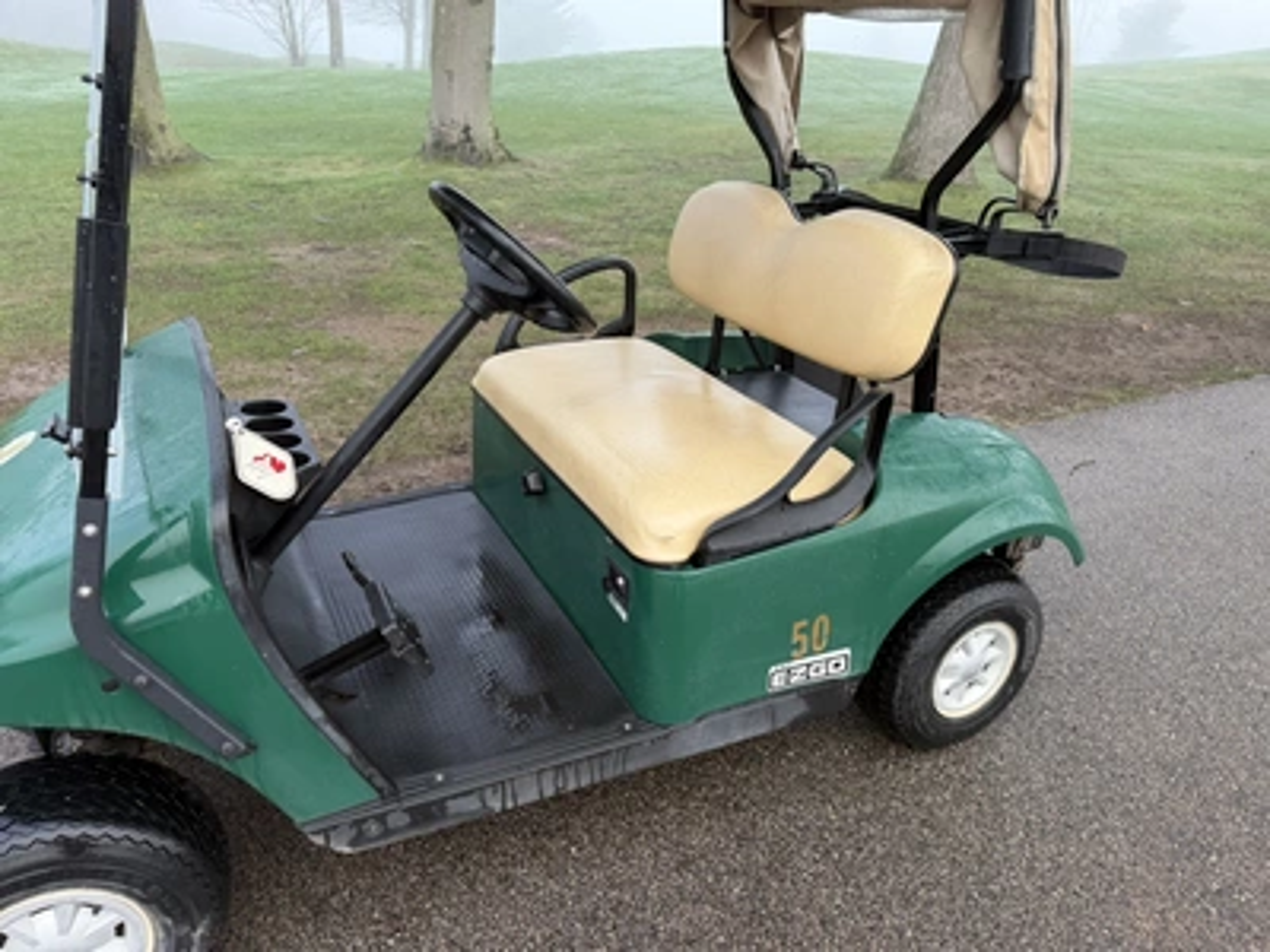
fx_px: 881
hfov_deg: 71.6
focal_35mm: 24
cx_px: 635
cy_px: 476
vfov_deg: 56.8
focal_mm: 6.76
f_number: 1.78
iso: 64
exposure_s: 1/121
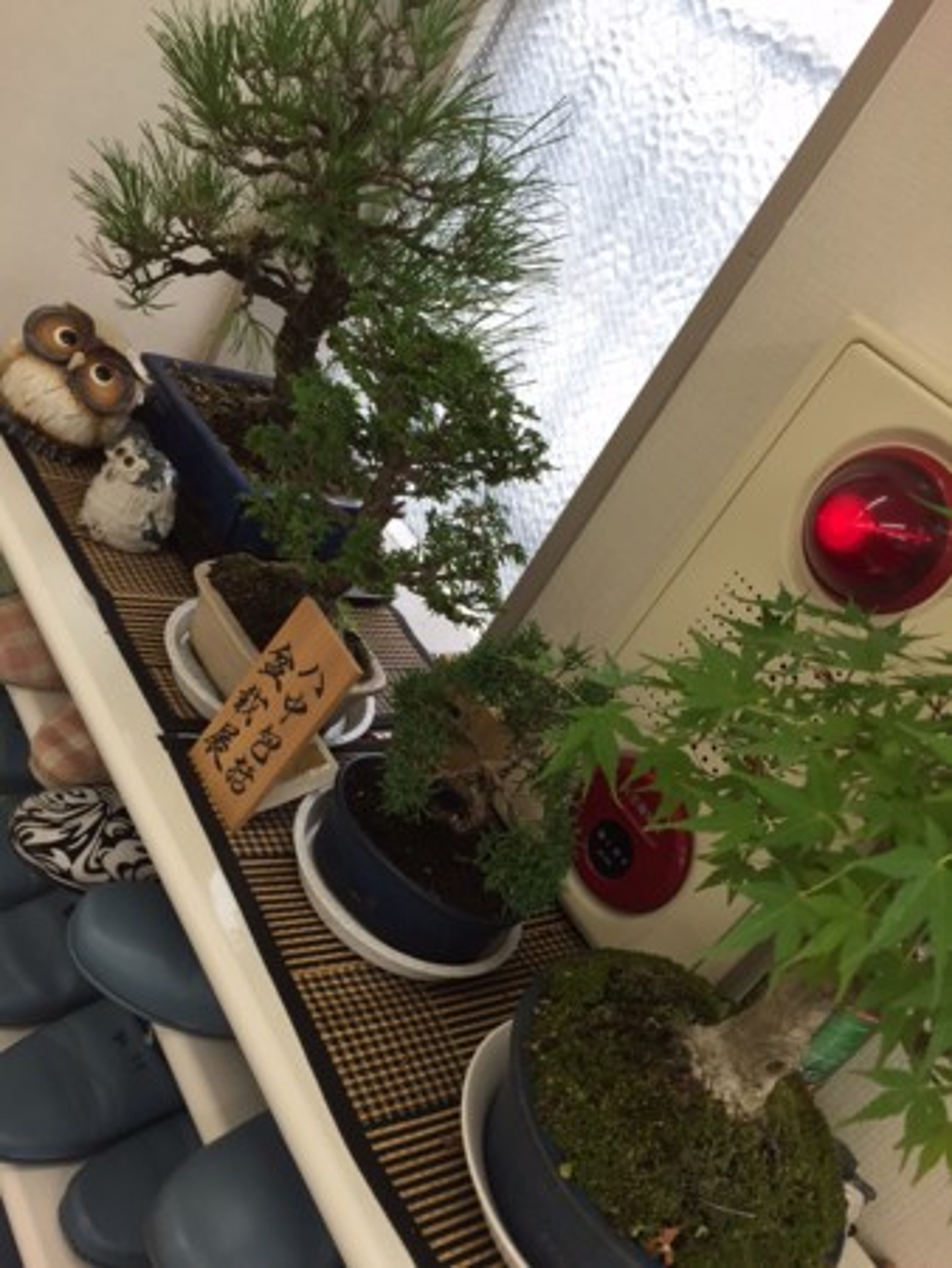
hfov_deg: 48.3
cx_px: 476
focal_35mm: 29
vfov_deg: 61.6
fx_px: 1062
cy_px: 634
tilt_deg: -26.1
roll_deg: -32.8
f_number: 2.2
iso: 32
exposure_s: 1/40
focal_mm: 4.15
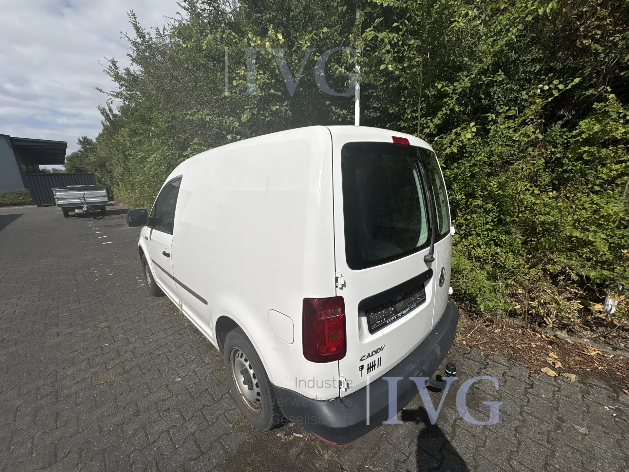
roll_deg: +2.6
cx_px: 314
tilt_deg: -11.7
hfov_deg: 102.1
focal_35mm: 14
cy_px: 236
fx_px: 254
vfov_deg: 85.7
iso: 40
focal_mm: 2.22
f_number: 2.2
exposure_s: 1/6135
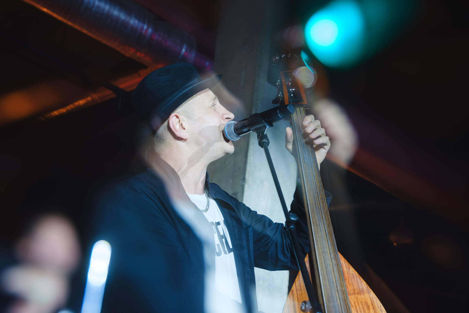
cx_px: 234
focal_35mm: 56
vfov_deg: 24.2
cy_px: 156
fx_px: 730
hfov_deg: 35.6
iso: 640
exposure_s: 1/100
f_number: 2.8
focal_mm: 37.6
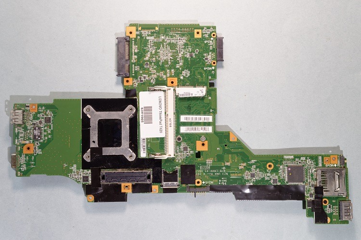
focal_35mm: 38
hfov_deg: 51.3
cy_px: 120
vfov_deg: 35.4
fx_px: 376
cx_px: 180
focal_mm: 25
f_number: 8
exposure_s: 1/4
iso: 100
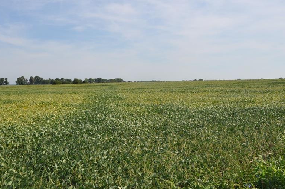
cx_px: 114
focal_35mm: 40
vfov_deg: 33.2
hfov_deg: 48.2
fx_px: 316
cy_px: 79
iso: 200
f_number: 14
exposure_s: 1/200
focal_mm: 20
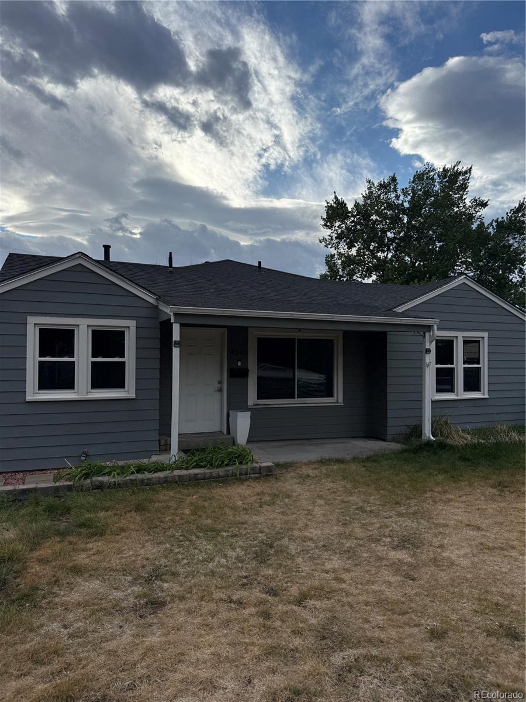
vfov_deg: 71.6
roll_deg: -0.7
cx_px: 263
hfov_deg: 56.8
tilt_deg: +0.7
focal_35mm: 24
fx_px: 486
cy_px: 351
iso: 80
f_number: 1.78
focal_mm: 6.76
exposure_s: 1/6711
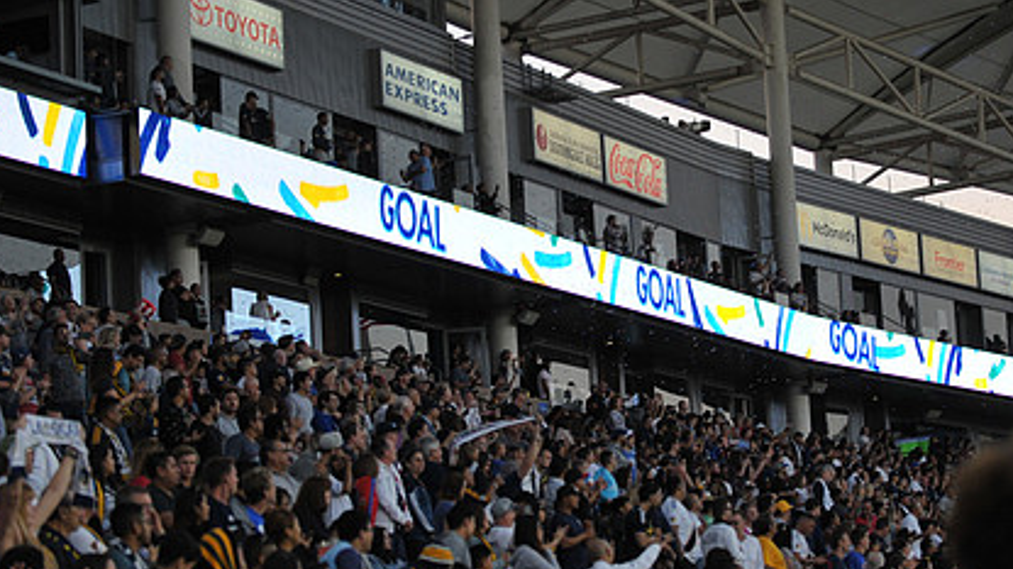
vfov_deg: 10.1
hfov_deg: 17.9
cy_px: 332
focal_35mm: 120
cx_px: 576
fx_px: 3222
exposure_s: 1/1000
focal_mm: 82
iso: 640
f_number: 2.8
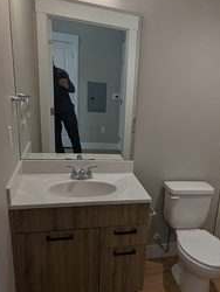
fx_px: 271
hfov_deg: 42.2
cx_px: 177
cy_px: 182
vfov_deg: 56.1
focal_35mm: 32
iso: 87
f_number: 2.2
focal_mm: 2.35
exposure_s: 1/120
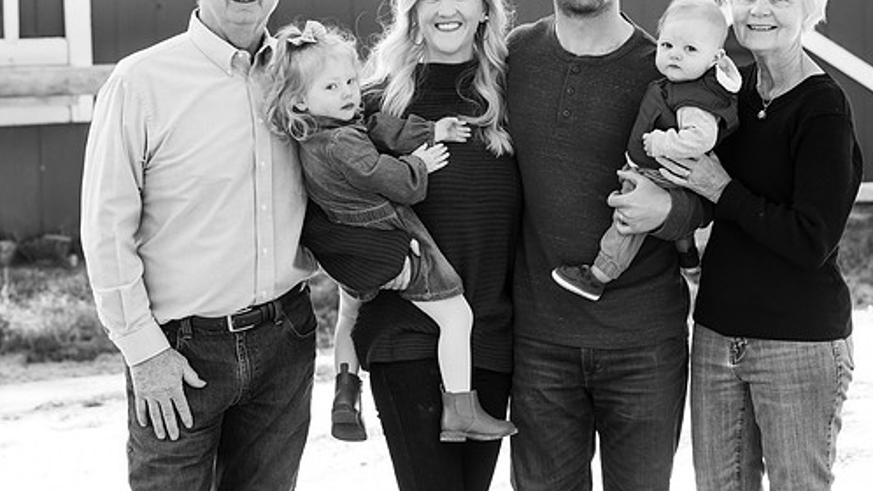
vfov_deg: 9.1
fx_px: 3078
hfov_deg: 16.1
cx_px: 429
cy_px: 164
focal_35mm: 133
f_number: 6.3
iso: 1600
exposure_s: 1/320
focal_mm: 109
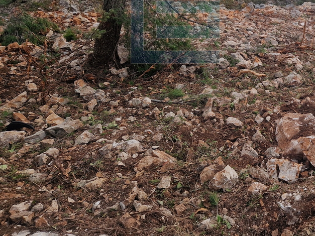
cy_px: 20
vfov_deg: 31.2
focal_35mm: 44
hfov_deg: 40.0
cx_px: 280
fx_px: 400
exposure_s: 1/265
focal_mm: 5.4
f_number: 1.8
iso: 50
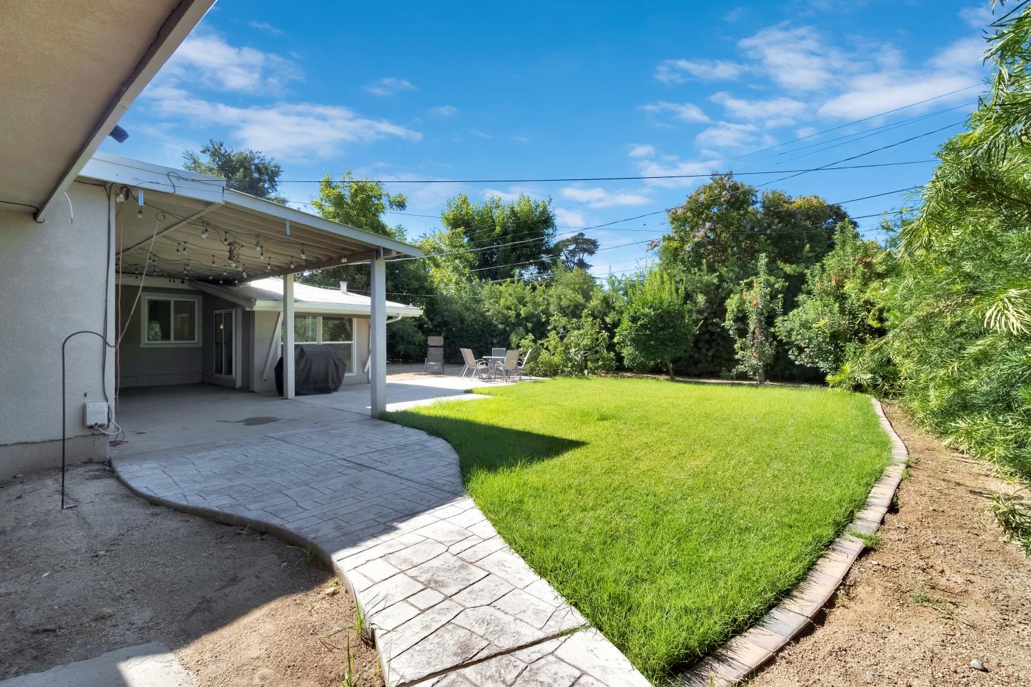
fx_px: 430
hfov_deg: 100.4
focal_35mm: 15
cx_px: 516
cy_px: 344
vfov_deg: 77.3
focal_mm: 10
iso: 400
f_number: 8
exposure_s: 1/640
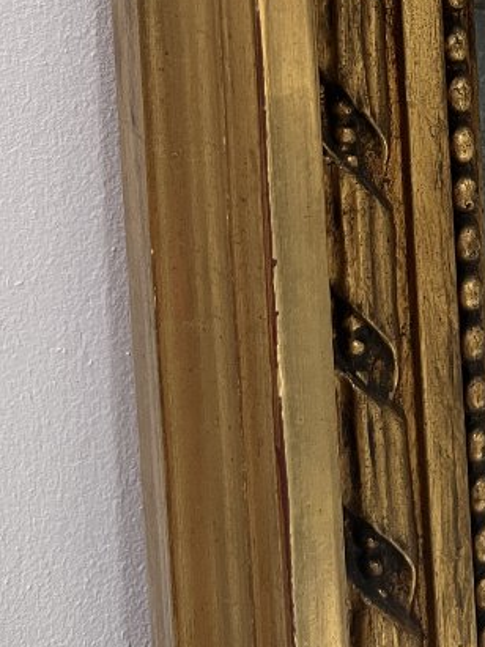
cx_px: 507
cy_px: -184
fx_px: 1421
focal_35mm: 76
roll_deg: +1.2
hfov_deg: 18.8
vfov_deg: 23.0
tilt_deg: -6.1
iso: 125
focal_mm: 5.7
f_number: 1.5
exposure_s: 1/83
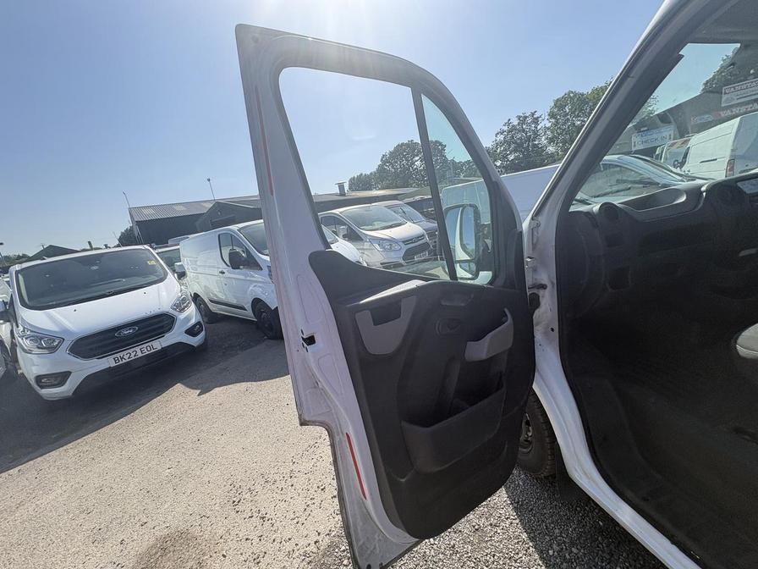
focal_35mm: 14
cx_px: 379
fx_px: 307
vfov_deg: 85.7
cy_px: 284
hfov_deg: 102.1
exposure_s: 1/749
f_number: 2.2
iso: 40
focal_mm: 2.22
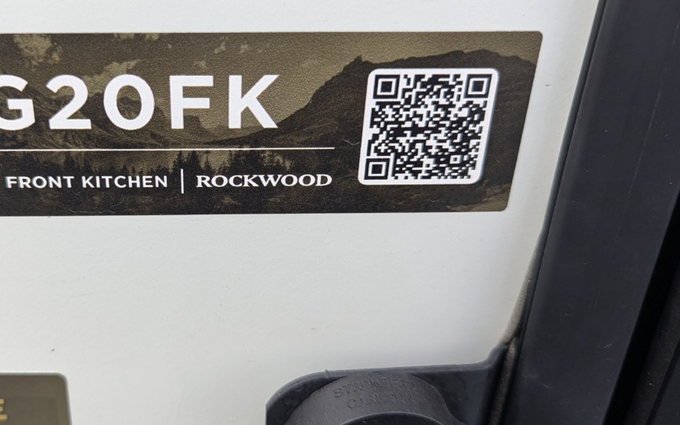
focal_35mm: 40
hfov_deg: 48.3
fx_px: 741
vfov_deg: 32.0
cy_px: 207
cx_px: 218
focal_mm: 6.81
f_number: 1.85
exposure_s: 1/455
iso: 67
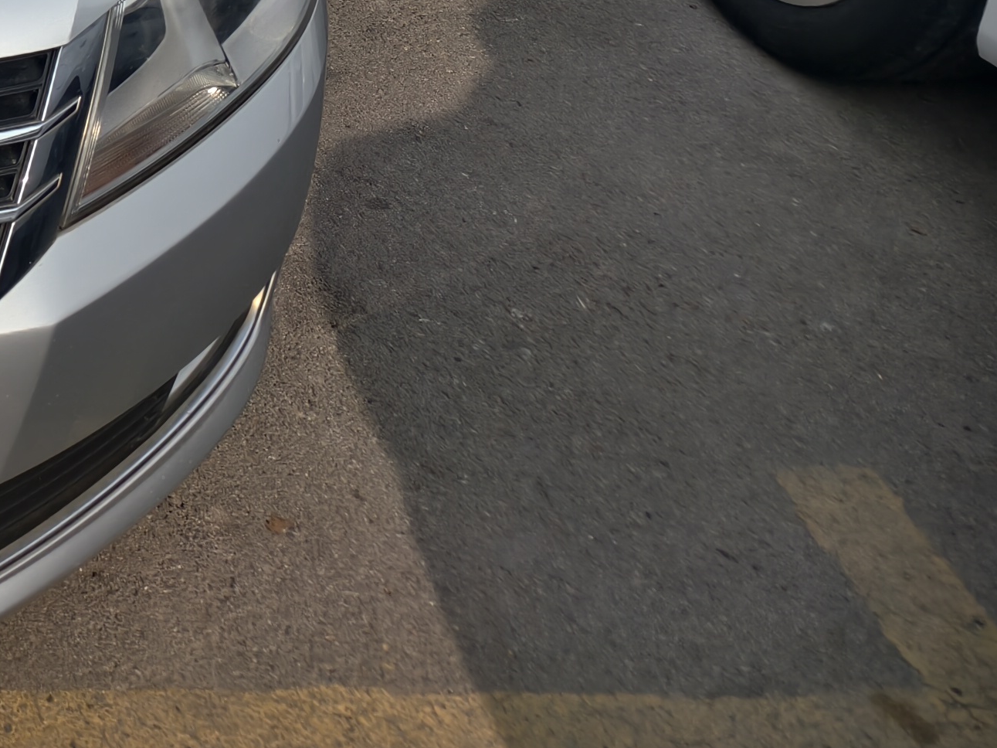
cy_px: -342
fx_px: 2102
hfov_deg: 21.6
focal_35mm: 73
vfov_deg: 18.2
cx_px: -564
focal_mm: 5.6
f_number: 1.57
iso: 72
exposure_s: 1/3195
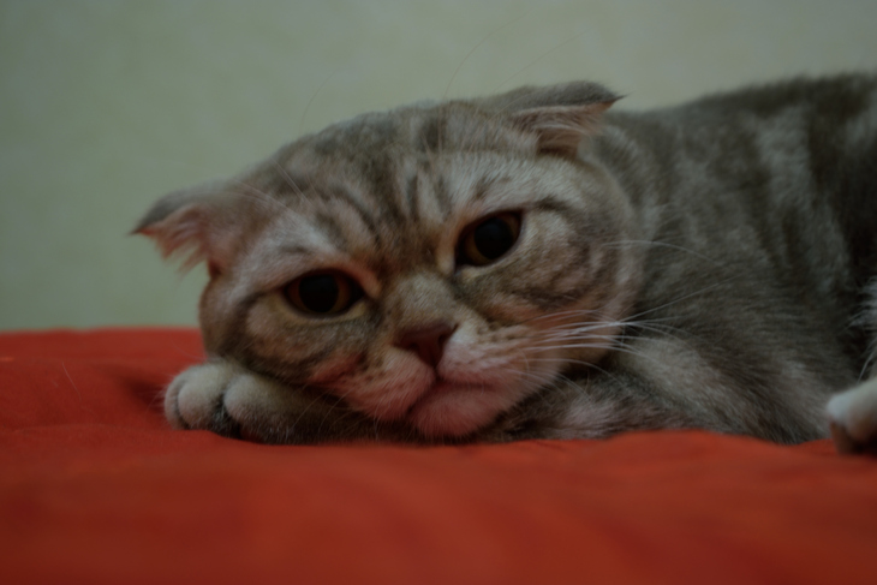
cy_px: 292
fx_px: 2010
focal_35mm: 82
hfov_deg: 24.6
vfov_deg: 16.6
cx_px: 438
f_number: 5.6
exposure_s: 2
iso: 100
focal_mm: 55
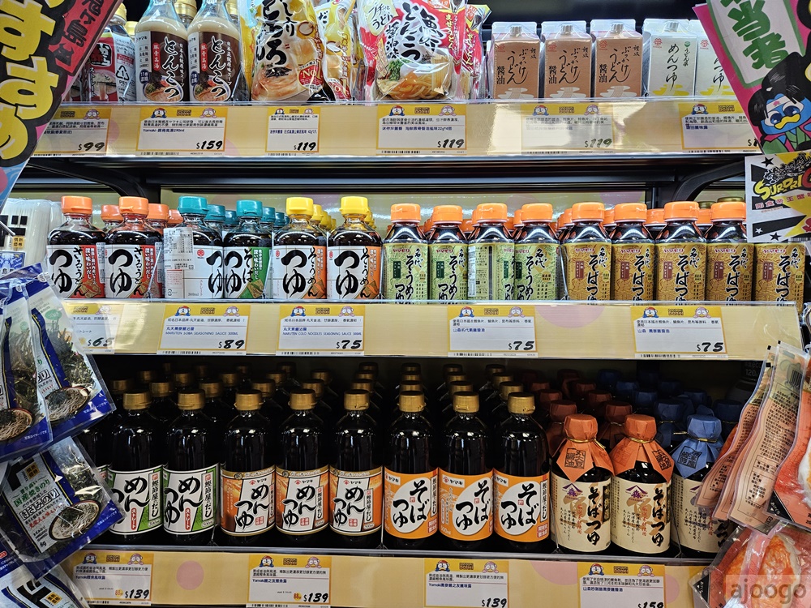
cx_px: 406
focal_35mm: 23
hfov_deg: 73.9
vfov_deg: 58.9
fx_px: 539
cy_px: 304
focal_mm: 5.4
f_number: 1.8
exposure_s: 1/120
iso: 100
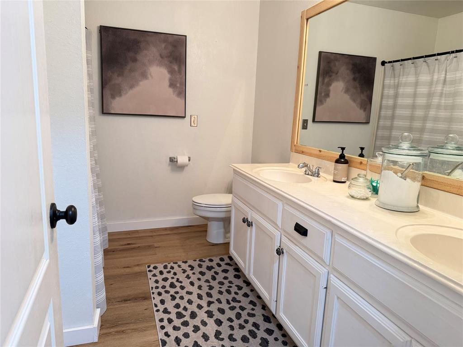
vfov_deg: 56.8
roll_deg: -1.6
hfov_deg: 71.6
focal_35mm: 24
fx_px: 321
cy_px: 174
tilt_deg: -10.6
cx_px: 232
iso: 320
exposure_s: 1/60
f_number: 1.78
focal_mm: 6.76
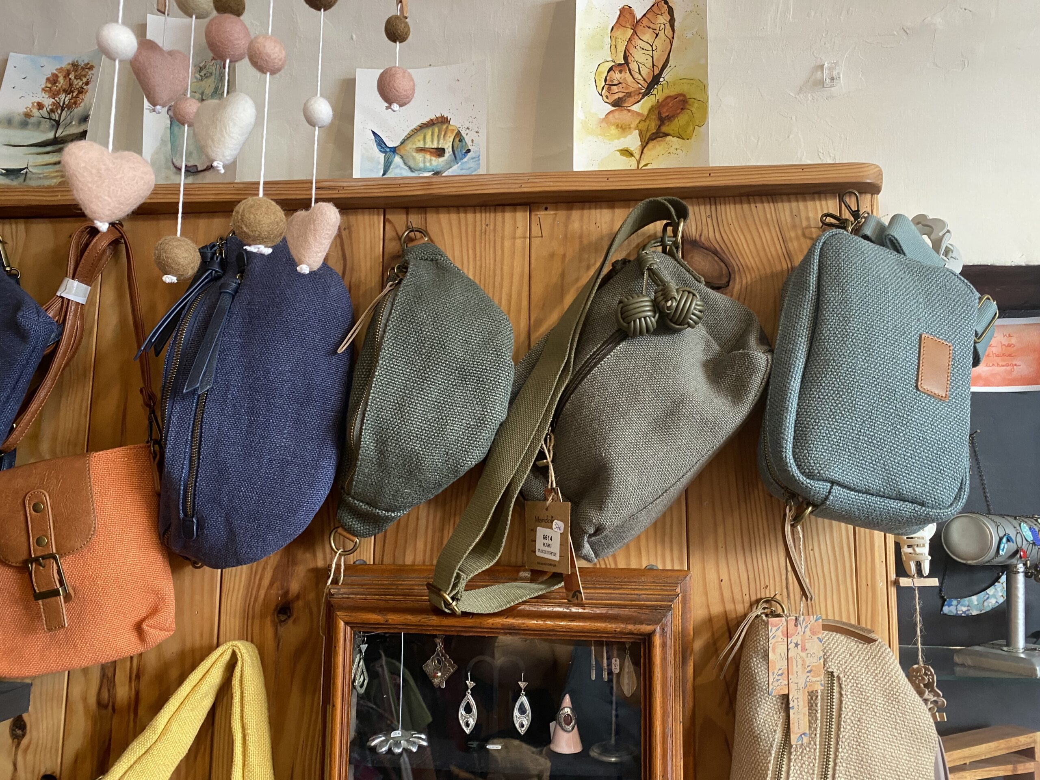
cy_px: 390
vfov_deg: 53.1
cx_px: 520
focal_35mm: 26
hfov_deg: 67.3
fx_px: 781
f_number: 1.8
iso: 250
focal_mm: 4.25
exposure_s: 1/50
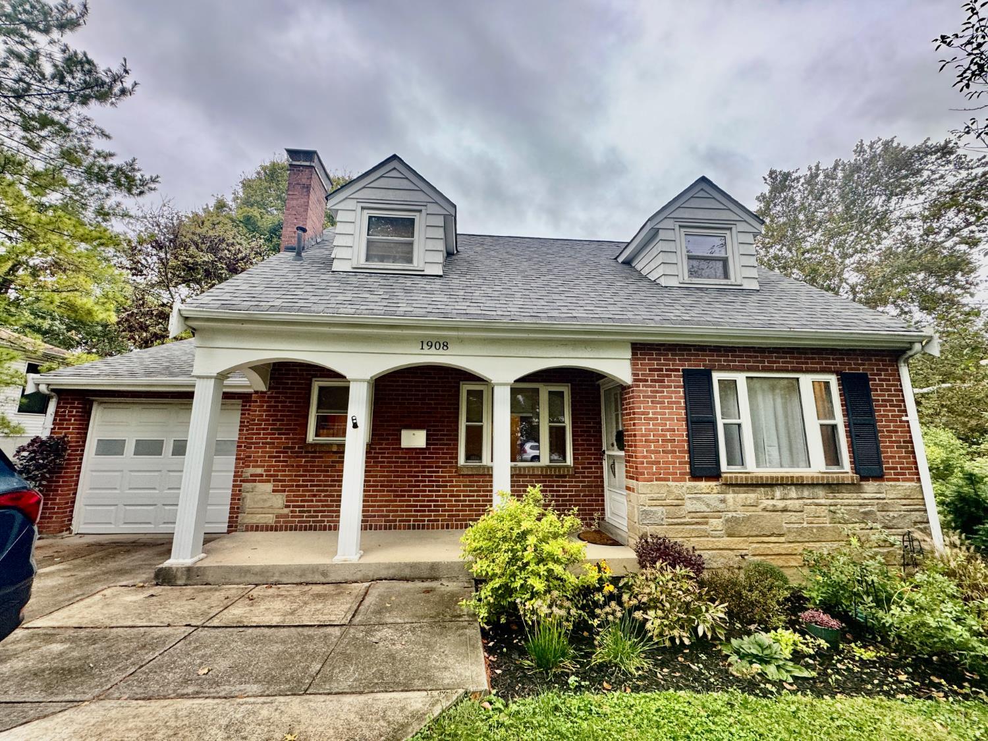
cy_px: 370
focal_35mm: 14
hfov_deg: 102.1
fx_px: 400
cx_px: 494
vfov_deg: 85.7
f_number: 2.2
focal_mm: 2.22
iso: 125
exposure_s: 1/99
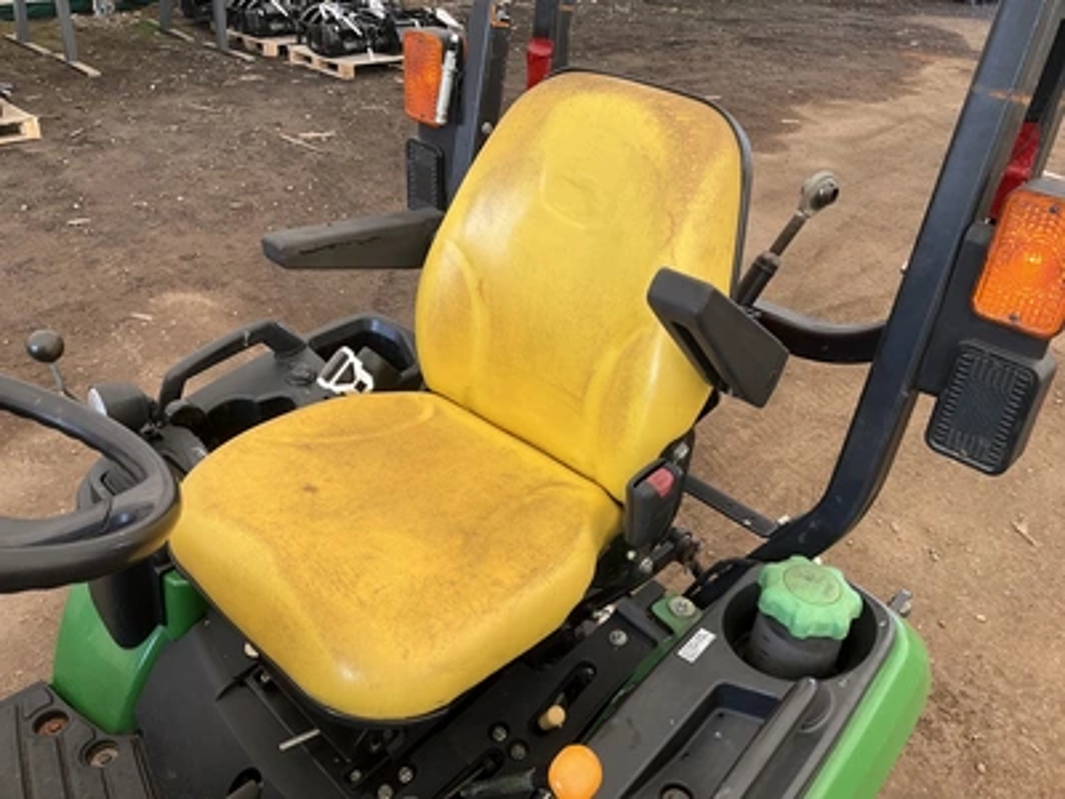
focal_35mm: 29
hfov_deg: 61.7
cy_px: 400
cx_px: 532
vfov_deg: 48.2
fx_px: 892
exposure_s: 1/122
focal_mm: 3
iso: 25
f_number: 1.8
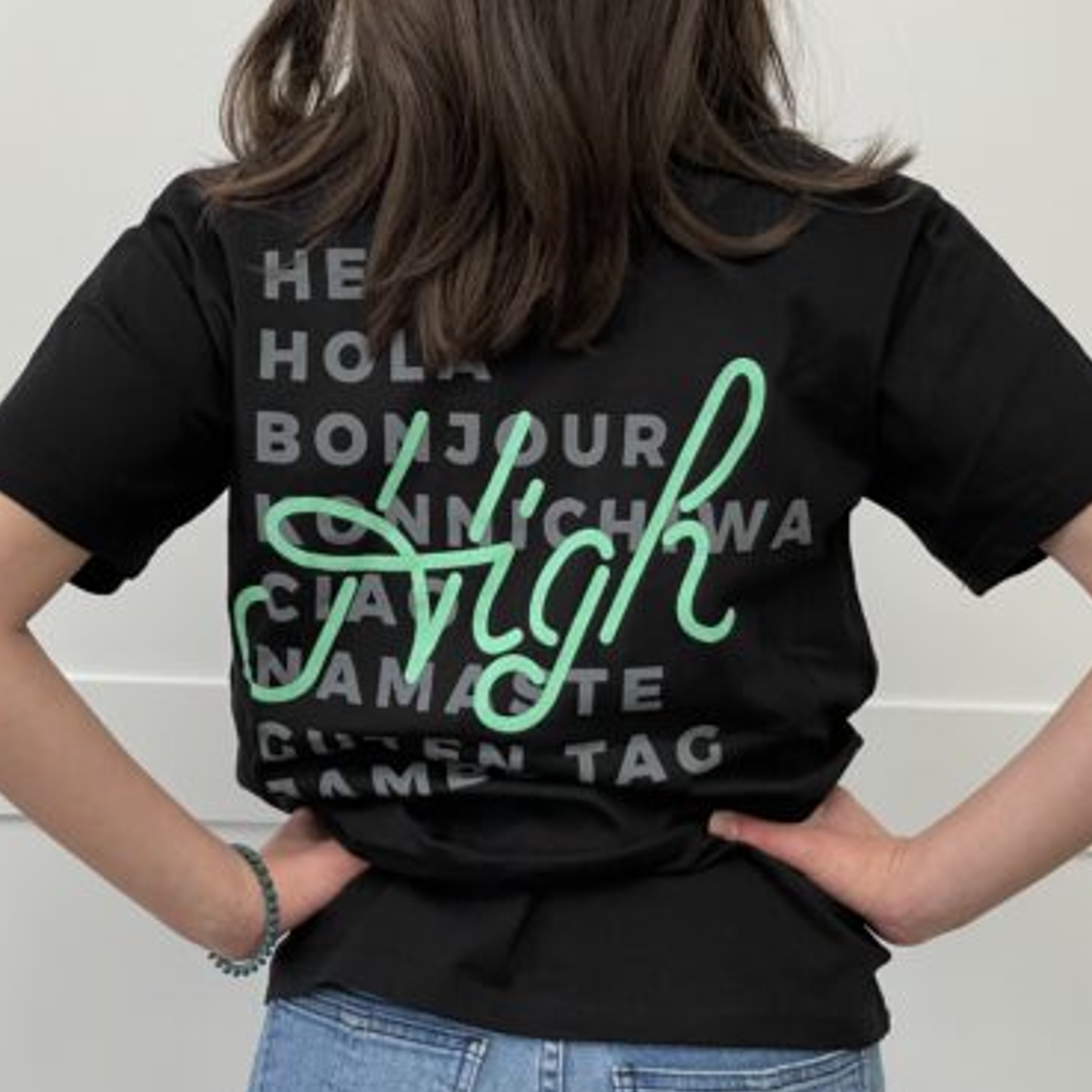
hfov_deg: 18.9
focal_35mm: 92
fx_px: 3284
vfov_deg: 18.9
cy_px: 521
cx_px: 565
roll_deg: -1.8
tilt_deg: -11.0
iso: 125
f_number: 2.2
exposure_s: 1/121
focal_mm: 7.5
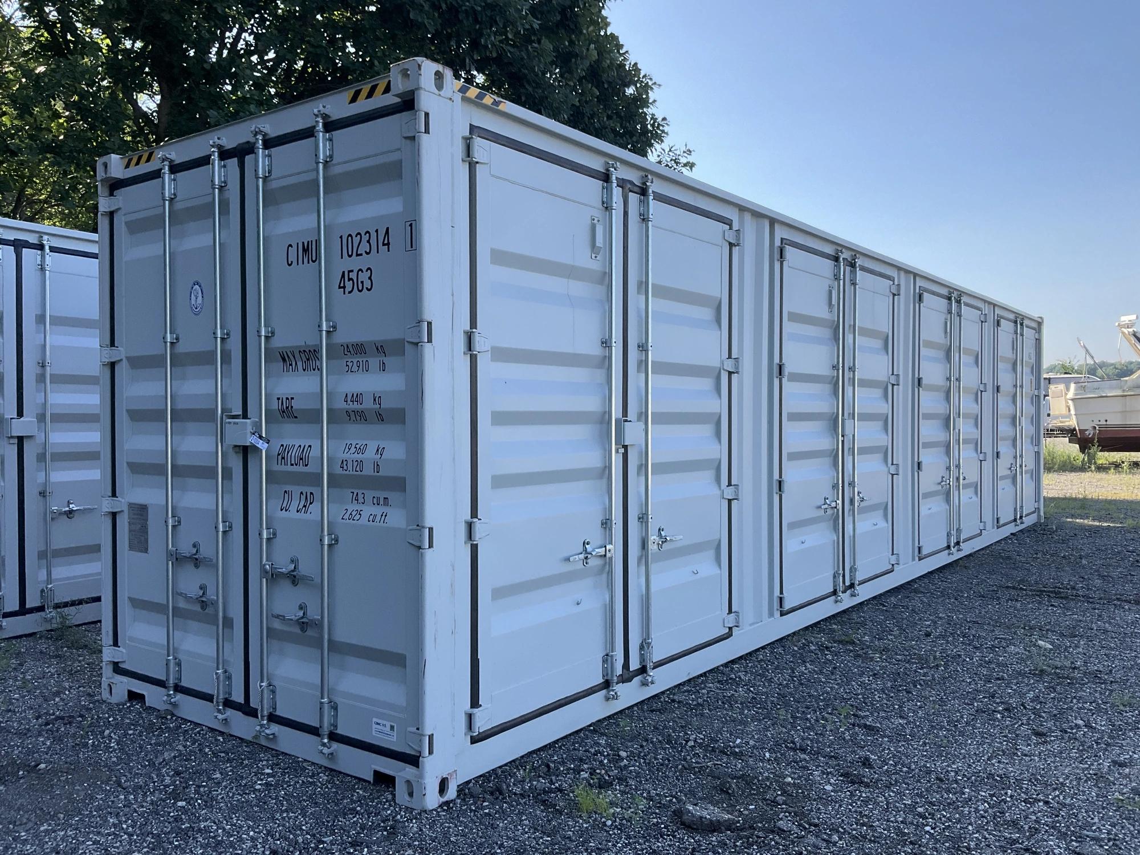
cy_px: 428
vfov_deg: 48.2
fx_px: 955
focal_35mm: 29
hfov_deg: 61.7
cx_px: 570
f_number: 1.8
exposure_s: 1/529
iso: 25
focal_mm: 3
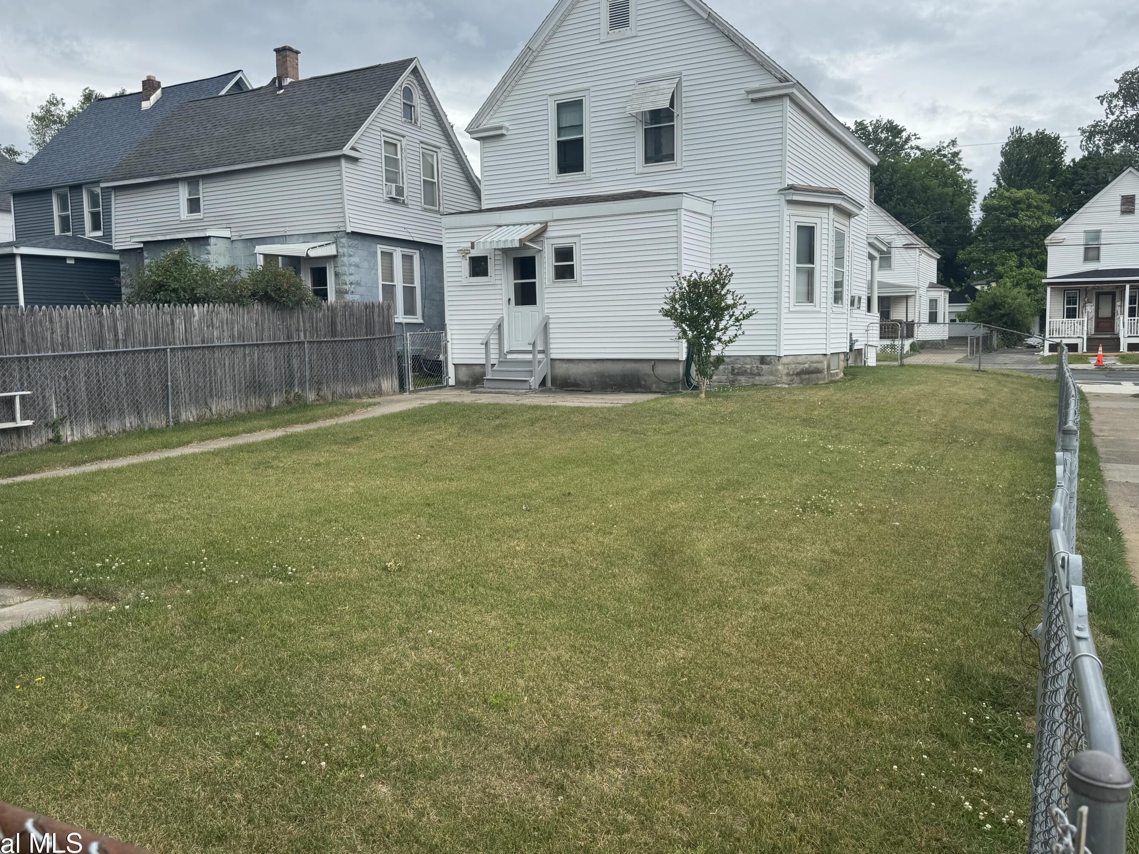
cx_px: 581
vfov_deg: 51.3
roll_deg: +0.4
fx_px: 888
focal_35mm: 27
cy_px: 407
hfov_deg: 65.3
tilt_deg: -5.9
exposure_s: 1/2710
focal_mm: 6.76
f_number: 1.78
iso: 80
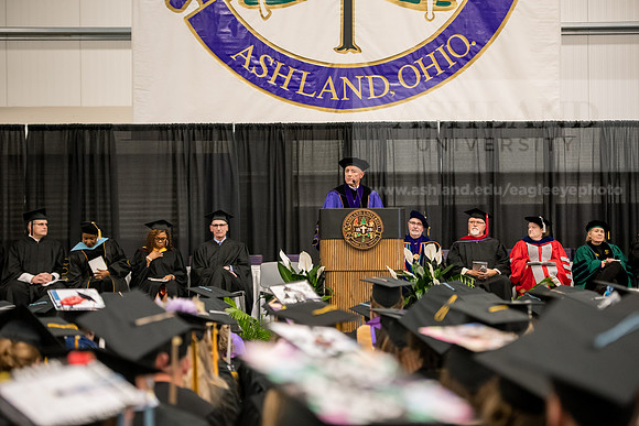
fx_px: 1740
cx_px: 320
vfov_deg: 14.0
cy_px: 213
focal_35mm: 98
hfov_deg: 20.8
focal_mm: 98
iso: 3200
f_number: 3.2
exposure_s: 1/200
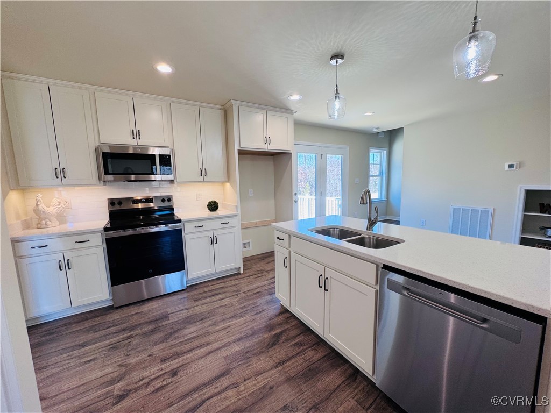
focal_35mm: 14
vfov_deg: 85.7
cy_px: 206
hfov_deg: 102.1
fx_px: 223
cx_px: 276
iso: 80
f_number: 2.2
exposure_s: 1/120
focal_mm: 2.22
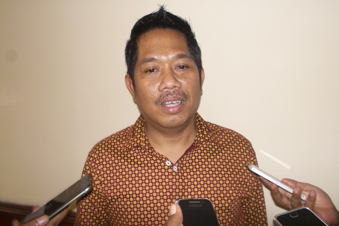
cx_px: 170
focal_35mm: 31
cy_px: 107
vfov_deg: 42.3
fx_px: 292
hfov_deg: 60.3
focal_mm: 4.1
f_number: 3.3
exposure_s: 1/30
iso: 160
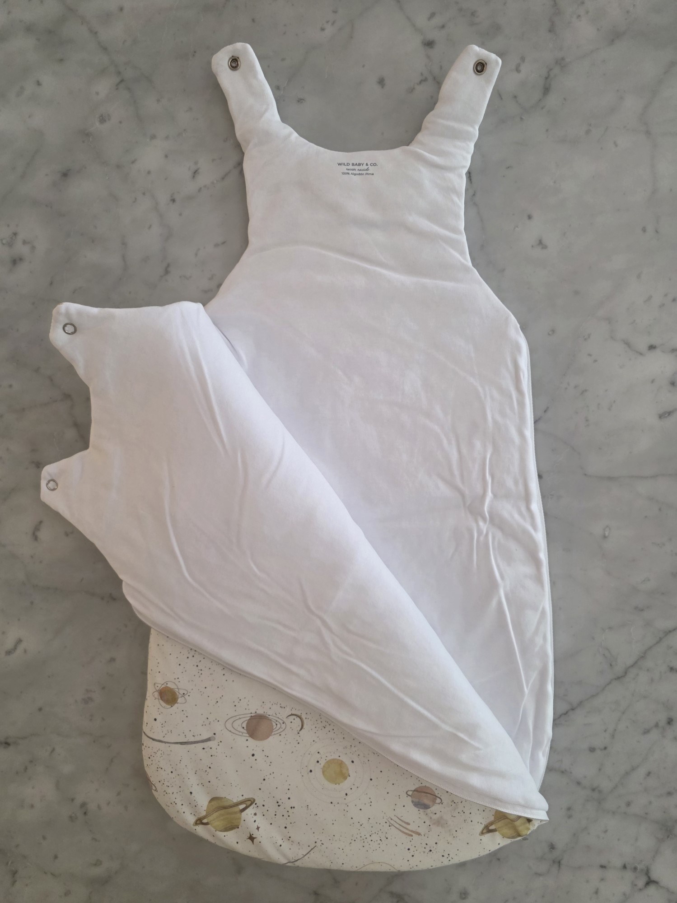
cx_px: 338
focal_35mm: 23
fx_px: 600
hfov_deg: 58.9
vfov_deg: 73.9
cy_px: 452
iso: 400
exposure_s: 1/101
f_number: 1.7
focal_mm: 6.3
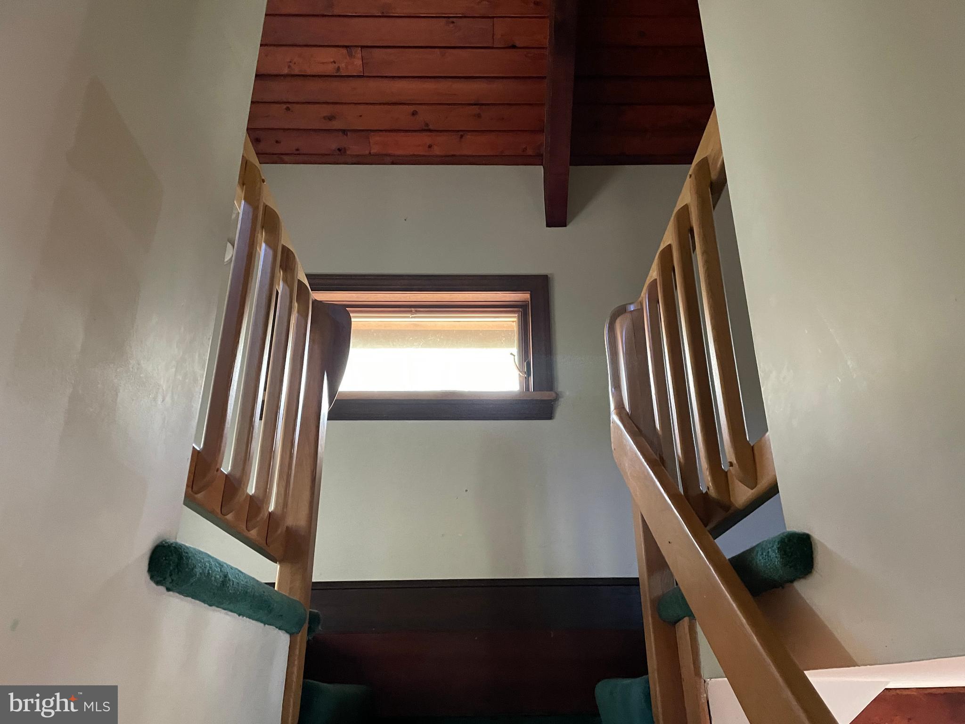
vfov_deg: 53.1
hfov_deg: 67.3
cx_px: 482
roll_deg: +1.2
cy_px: 362
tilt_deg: +25.3
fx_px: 725
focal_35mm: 26
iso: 640
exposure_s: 1/32
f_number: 1.6
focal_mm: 4.2
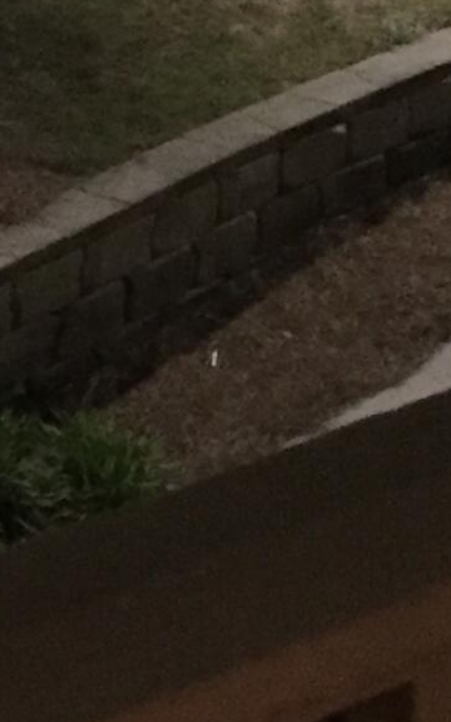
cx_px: -499
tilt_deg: -10.1
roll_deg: -0.1
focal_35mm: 160
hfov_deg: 7.8
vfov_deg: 12.1
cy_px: -569
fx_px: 3147
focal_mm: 4.15
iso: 640
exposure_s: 1/15
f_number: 2.2
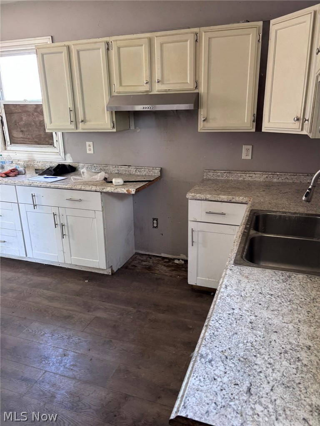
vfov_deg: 67.3
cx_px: 160
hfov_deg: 53.1
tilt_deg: -17.8
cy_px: 213
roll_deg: -0.6
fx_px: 320
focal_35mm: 26
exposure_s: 1/60
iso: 250
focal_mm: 5.96
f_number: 1.6
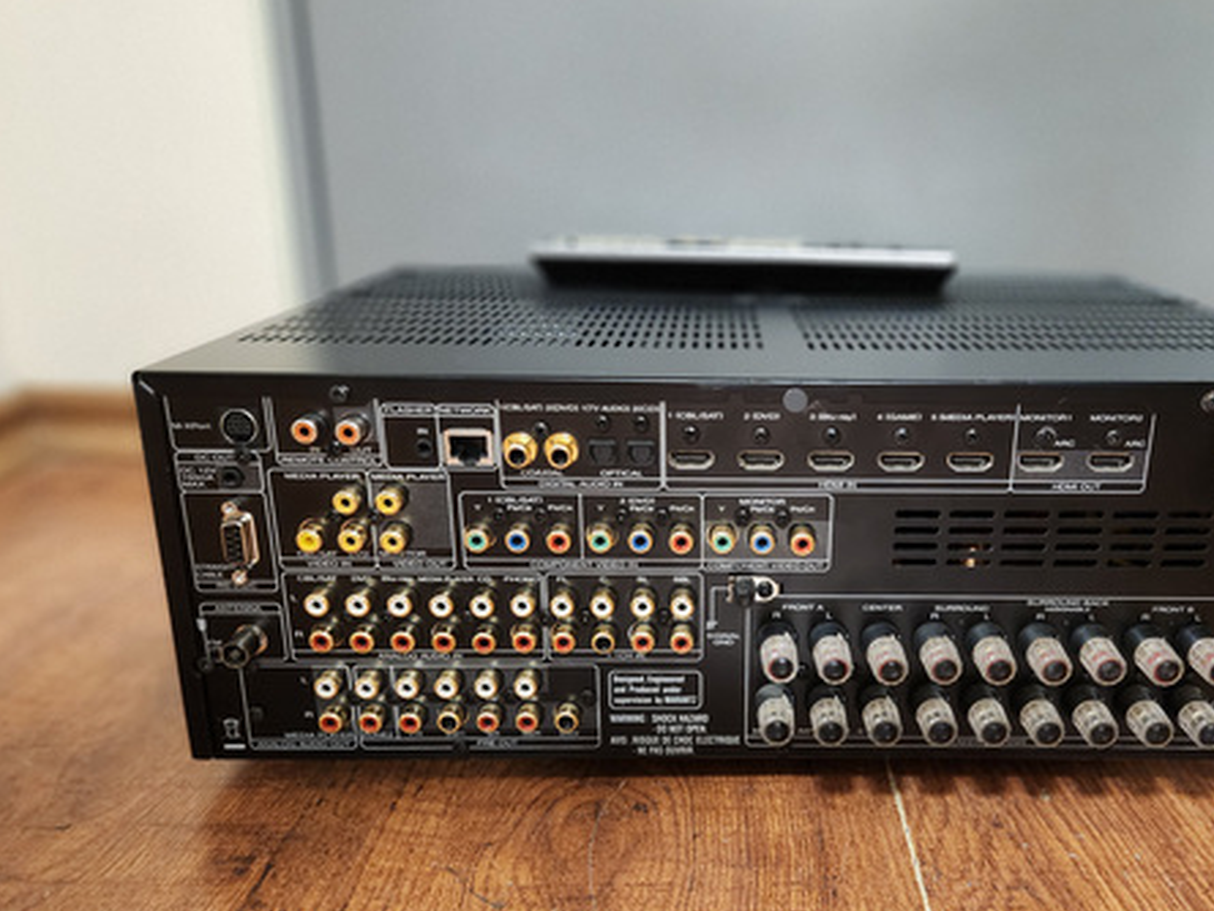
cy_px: 540
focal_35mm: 31
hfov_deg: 57.8
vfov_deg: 45.3
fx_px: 1087
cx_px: 742
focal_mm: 5.4
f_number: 1.8
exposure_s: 1/50
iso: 640
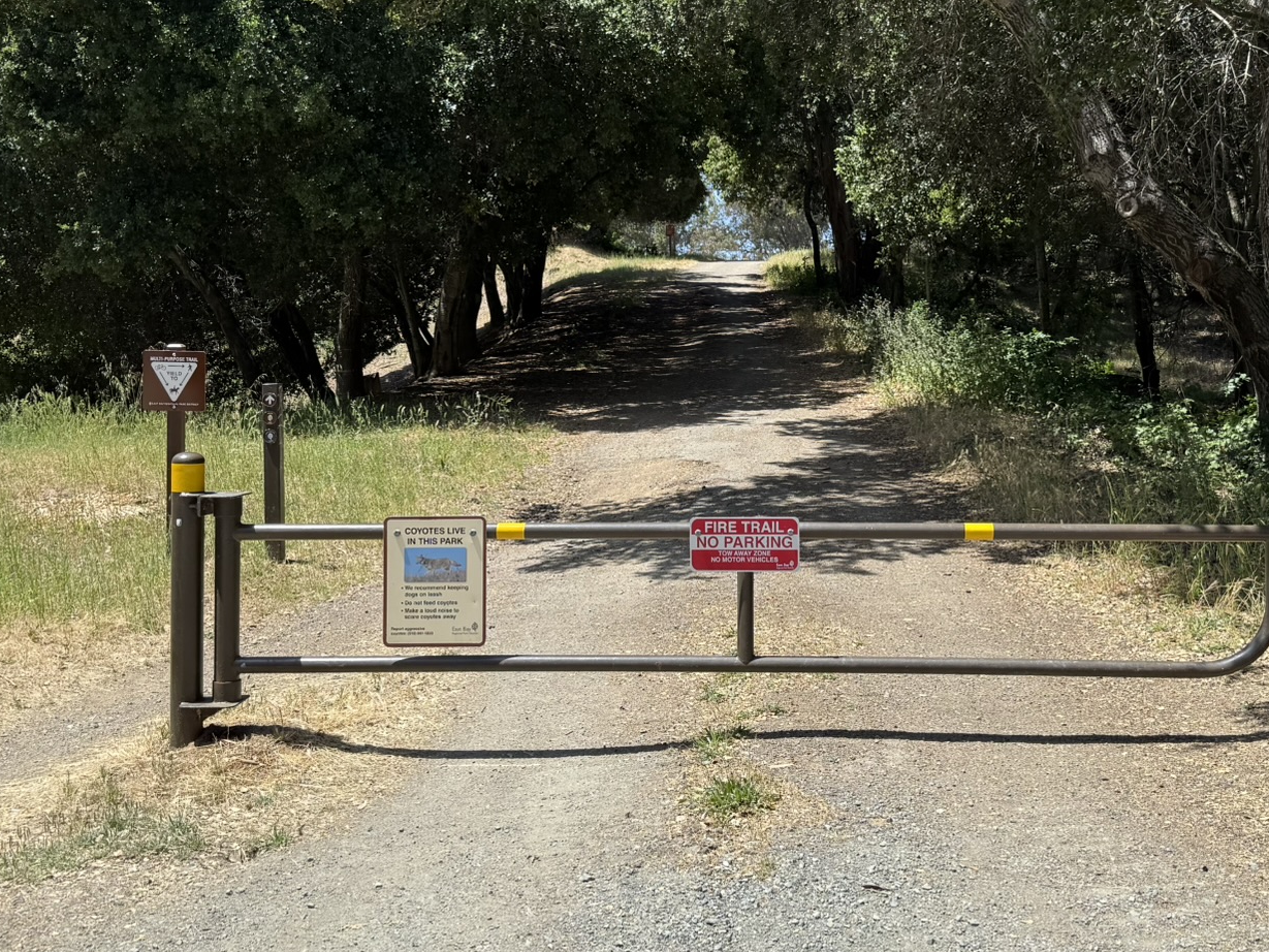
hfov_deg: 46.6
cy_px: 362
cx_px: 730
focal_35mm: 40
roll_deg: +0.5
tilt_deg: +0.0
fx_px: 1467
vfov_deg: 35.8
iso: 80
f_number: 1.78
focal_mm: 6.76
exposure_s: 1/2525
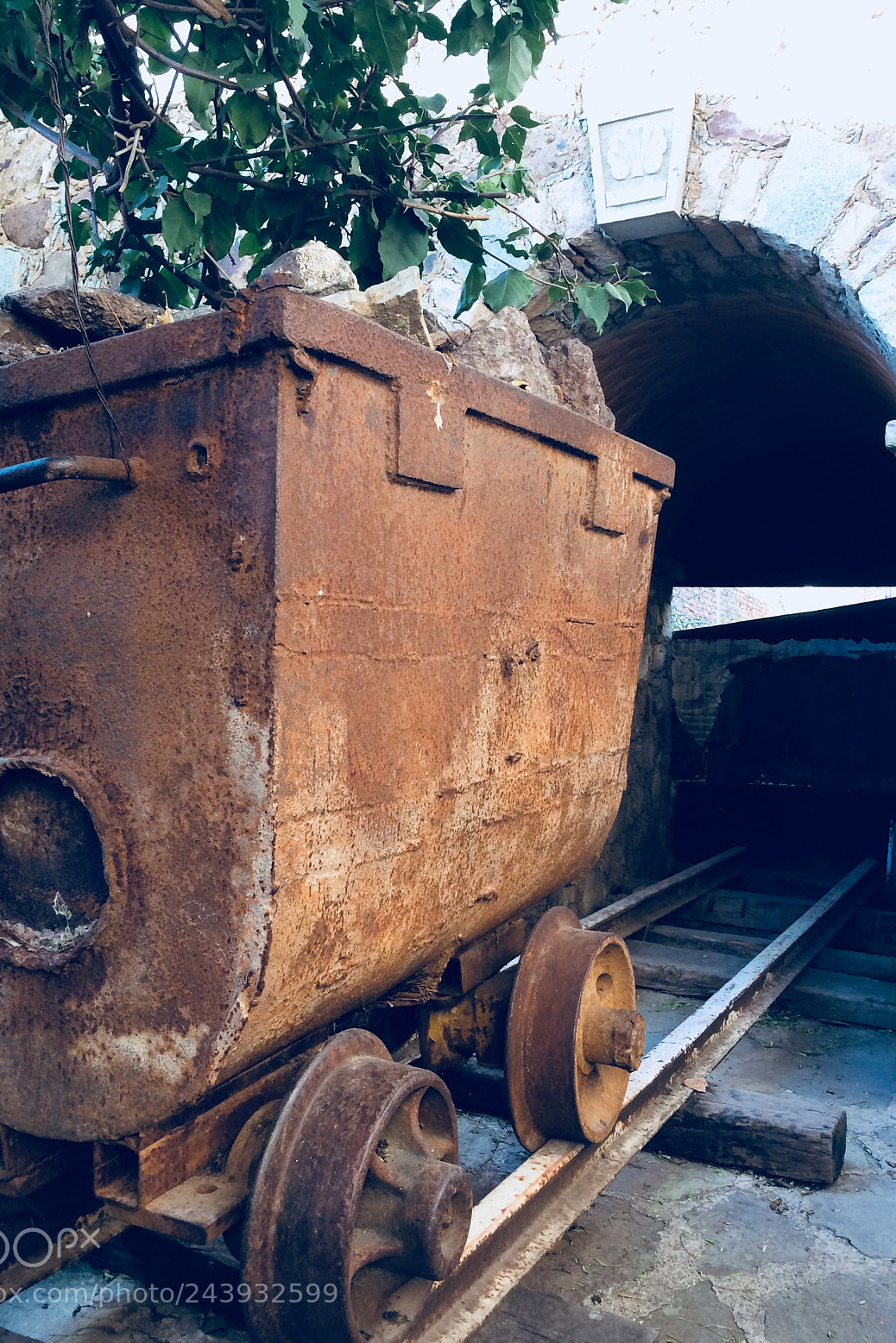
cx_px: 404
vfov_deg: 60.3
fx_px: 1157
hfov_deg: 42.3
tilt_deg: -0.1
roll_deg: -1.4
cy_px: 671
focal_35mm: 31
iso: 50
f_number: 2.2
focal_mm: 4.15
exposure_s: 1/30
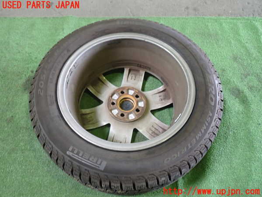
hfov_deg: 60.0
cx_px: 131
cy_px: 98
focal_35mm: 30
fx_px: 227
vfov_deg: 46.8
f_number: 2.3
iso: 500
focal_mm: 5.4
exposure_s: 1/30
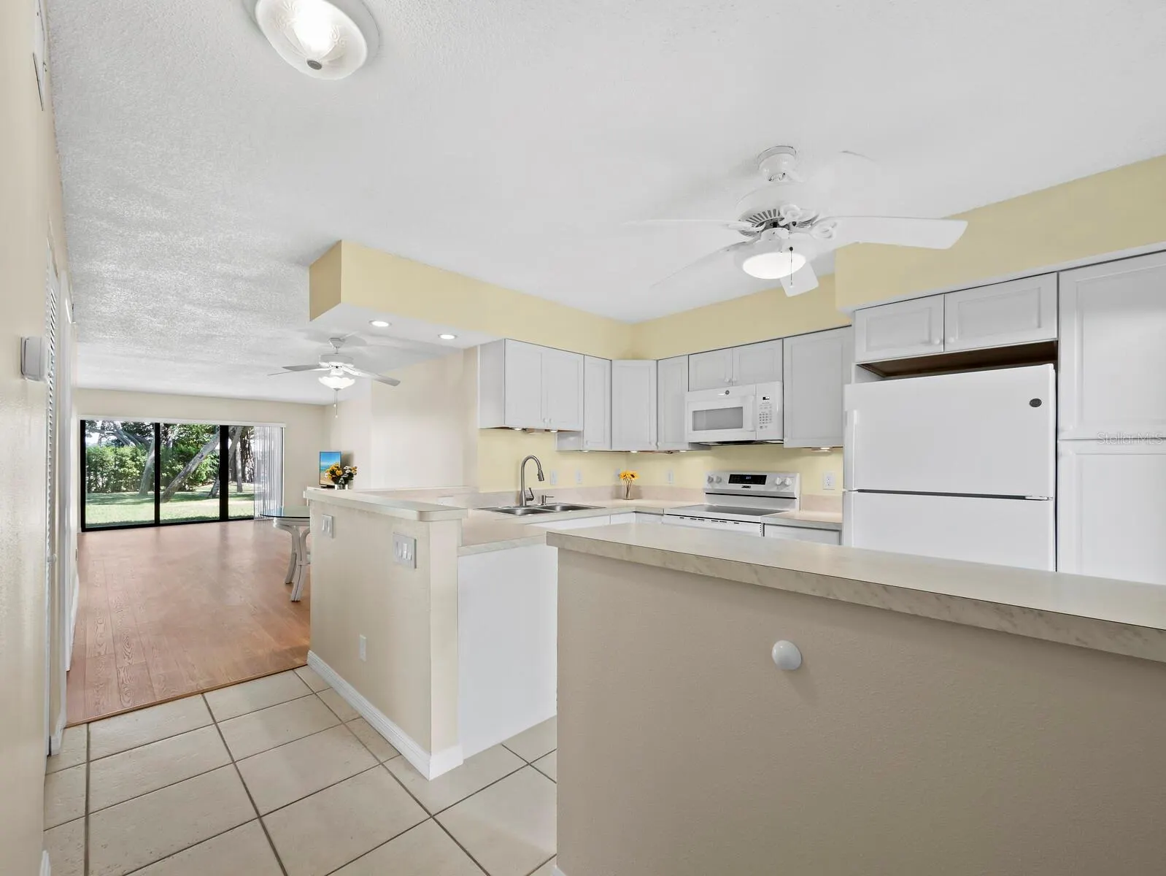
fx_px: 472
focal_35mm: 14
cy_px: 438
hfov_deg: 102.0
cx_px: 583
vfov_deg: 85.7
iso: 400
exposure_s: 1/2.5
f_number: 11
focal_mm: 7
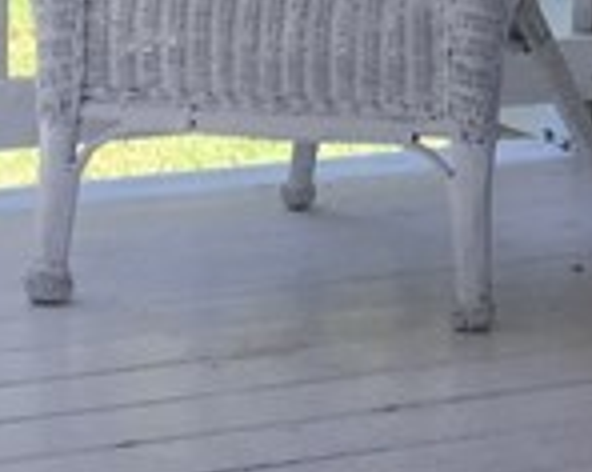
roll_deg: -0.7
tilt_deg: -0.3
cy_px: -392
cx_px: 1140
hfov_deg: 9.3
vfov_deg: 7.6
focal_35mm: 196
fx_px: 3430
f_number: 2.2
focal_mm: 4.15
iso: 25
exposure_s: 1/227
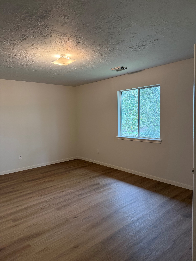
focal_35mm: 24
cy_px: 130
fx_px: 181
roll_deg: +1.5
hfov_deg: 56.8
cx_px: 98
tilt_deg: -4.5
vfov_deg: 71.6
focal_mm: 6.76
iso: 320
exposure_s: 1/120
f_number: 1.78
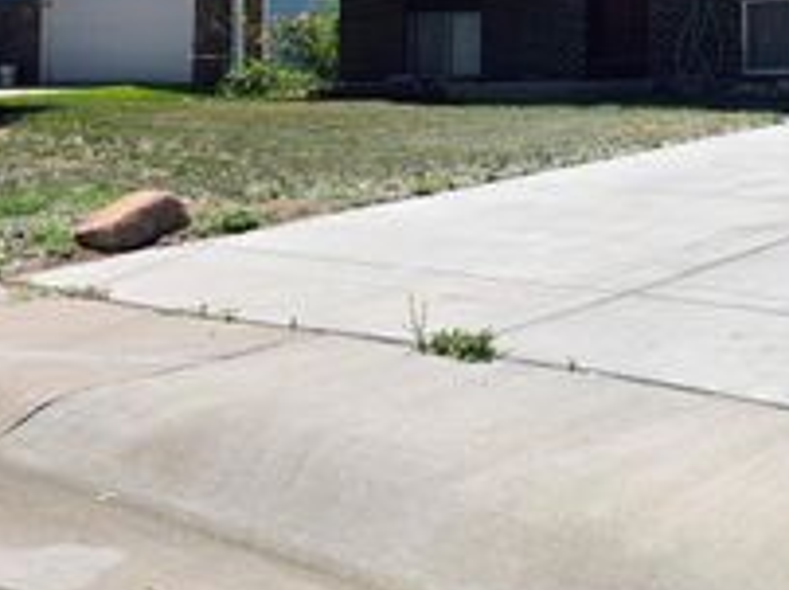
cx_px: 754
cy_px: -6
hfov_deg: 31.7
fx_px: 1298
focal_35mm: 57
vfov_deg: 24.4
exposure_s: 1/7944
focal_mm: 6.3
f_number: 1.7
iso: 80
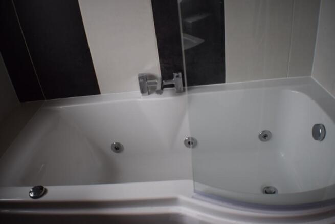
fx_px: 335
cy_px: 112
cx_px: 168
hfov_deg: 53.1
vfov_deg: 36.9
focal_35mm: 36
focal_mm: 24
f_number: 4.5
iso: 400
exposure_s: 1/80
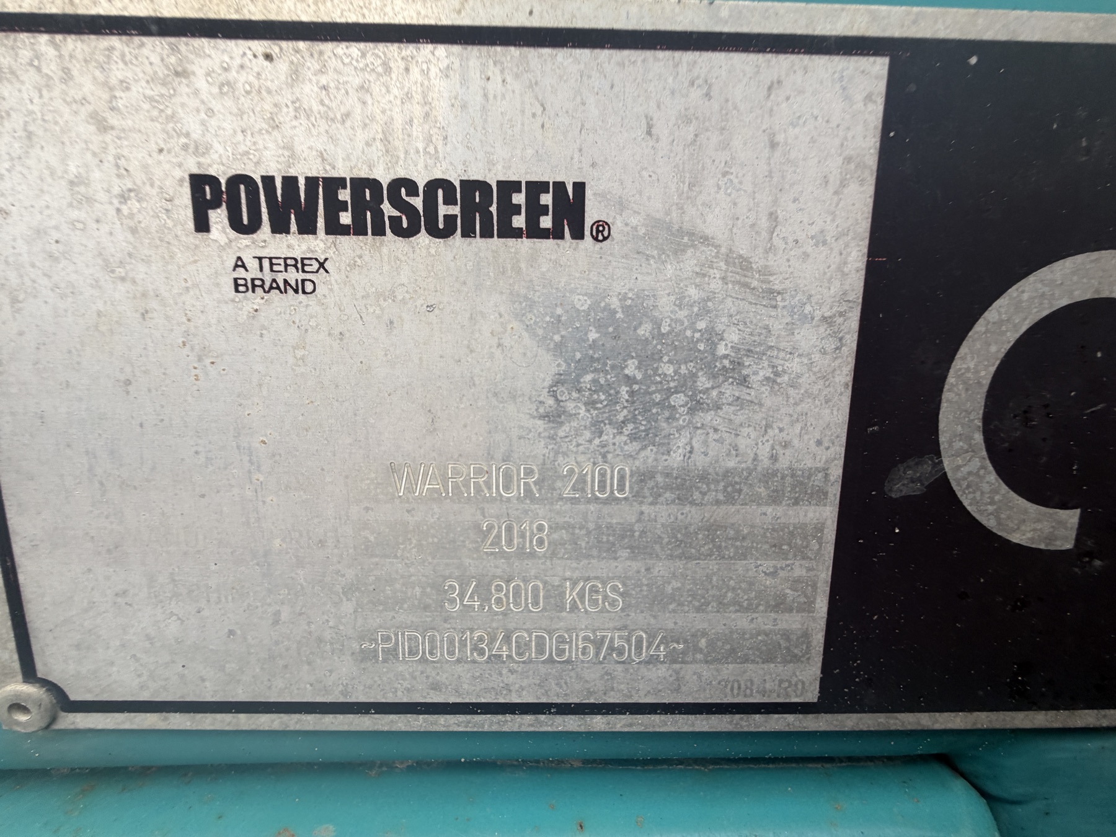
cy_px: 418
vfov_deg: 85.7
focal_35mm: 14
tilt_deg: -8.6
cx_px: 558
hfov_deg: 102.1
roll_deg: -0.2
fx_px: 451
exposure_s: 1/163
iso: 40
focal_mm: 2.22
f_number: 2.2
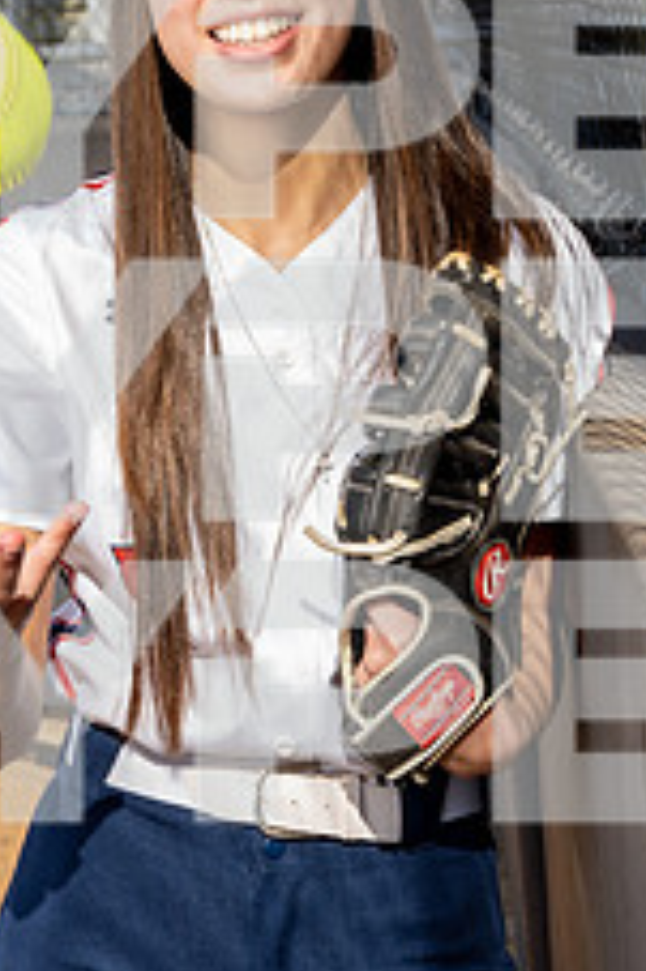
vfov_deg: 19.8
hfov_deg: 13.2
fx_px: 2776
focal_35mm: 103
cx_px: 154
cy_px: 394
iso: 125
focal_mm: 52
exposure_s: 1/250
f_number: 8
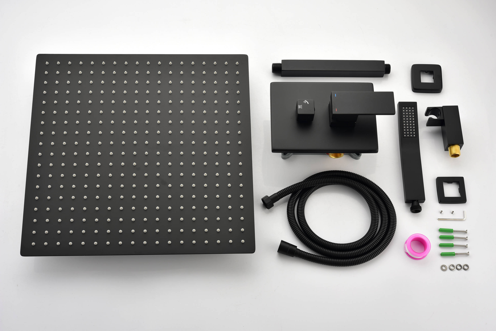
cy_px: 166
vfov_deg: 22.6
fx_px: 827
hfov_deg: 33.4
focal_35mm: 60
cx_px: 248
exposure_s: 1/125
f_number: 13
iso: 64
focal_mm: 60
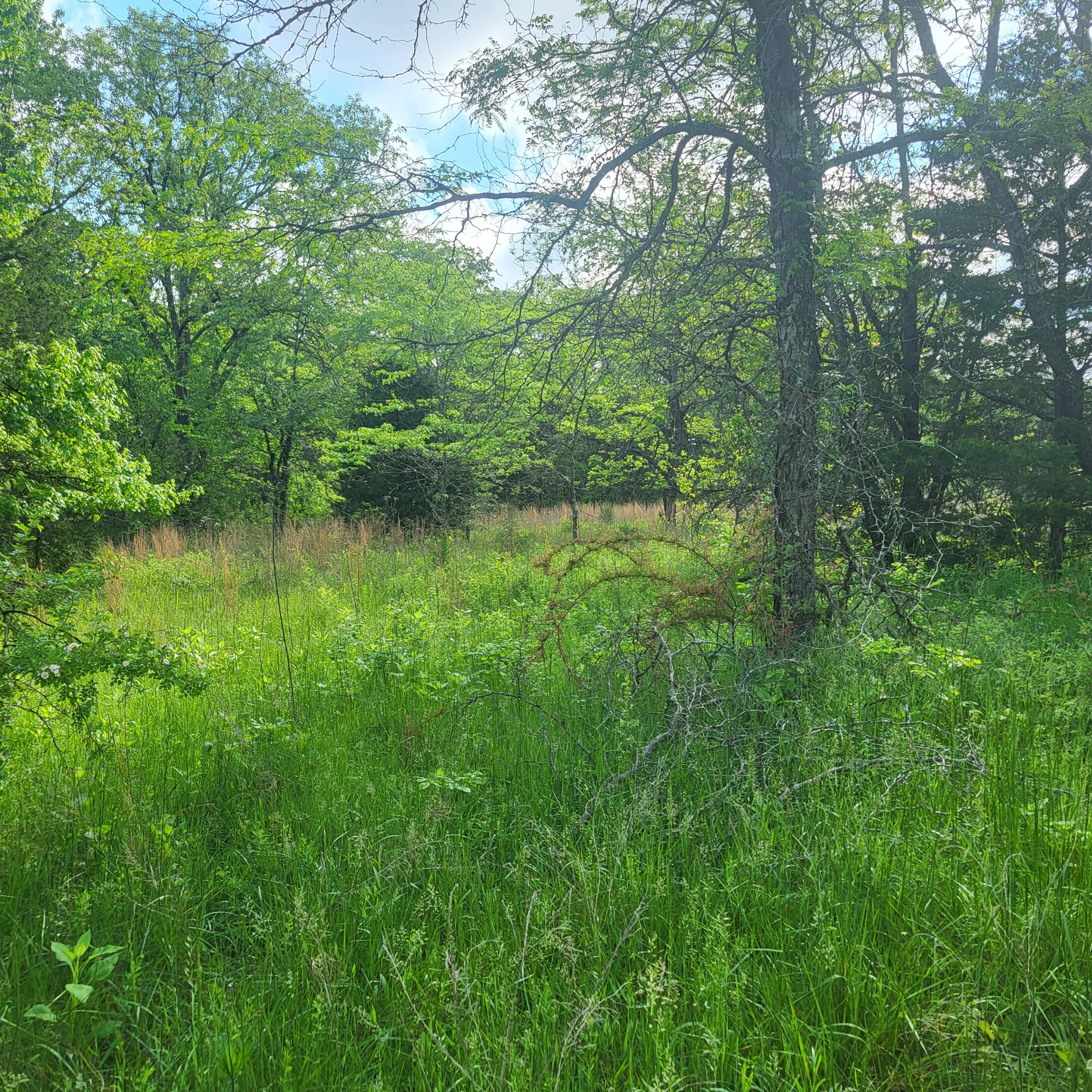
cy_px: 550
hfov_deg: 52.4
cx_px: 486
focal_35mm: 31
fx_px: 1106
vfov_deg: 52.5
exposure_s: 1/736
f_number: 1.8
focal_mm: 5.4
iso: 40
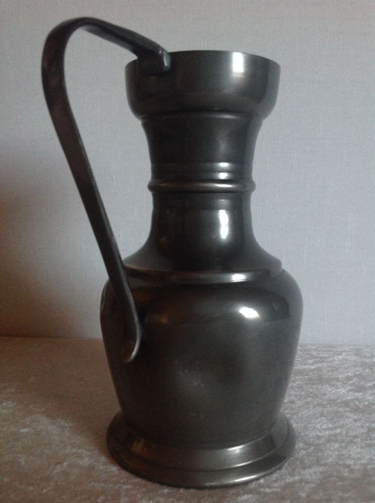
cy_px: 252
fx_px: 507
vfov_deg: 52.7
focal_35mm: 35
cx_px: 188
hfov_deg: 40.6
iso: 200
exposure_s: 1/15
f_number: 2.4
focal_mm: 4.28
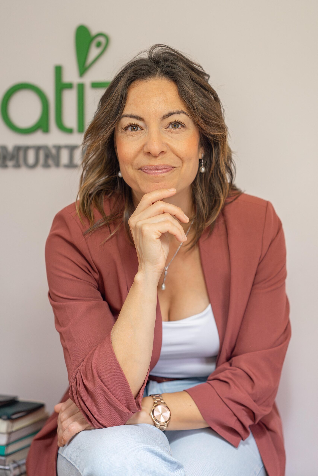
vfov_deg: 39.6
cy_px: 238
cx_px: 159
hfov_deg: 27.0
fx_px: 662
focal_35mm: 50
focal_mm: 50
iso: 1600
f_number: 2
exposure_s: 1/250
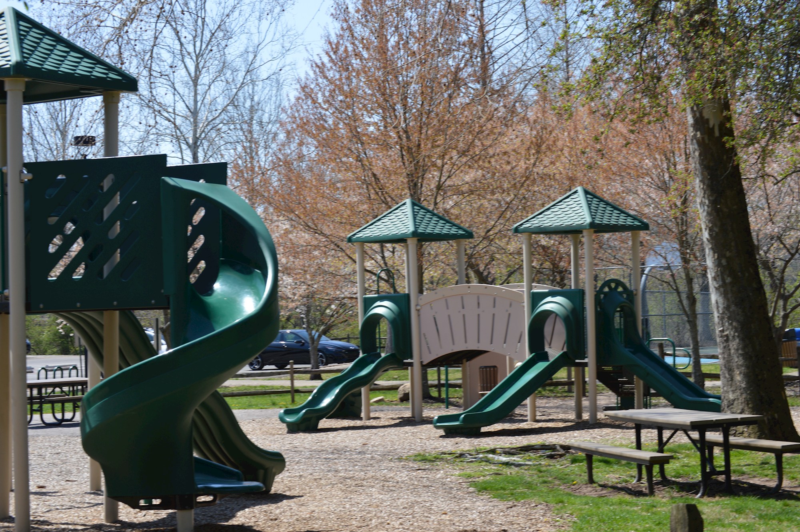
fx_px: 1832
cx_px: 400
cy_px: 266
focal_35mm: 82
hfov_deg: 24.6
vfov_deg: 16.5
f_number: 8
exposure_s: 1/200
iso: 100
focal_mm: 55
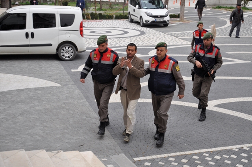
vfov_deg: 22.6
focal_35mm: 60
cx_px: 126
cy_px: 84
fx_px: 419
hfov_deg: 33.4
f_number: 7.1
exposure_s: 1/200
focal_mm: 40
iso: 320
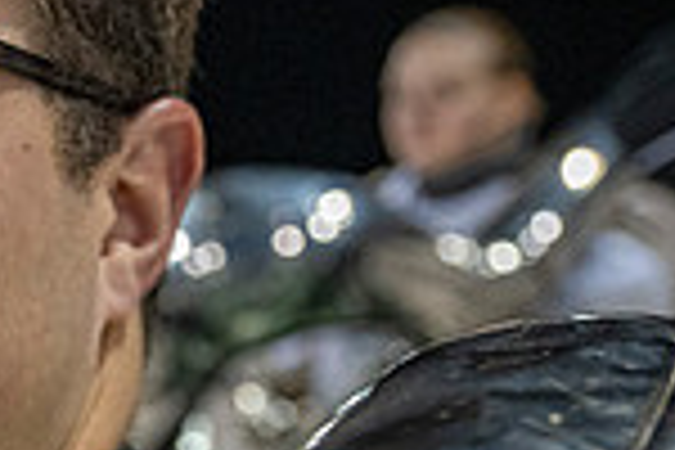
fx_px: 1744
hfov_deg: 18.6
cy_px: 340
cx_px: -414
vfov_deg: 14.6
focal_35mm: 93
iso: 2000
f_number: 3.2
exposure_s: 1/500
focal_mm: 24
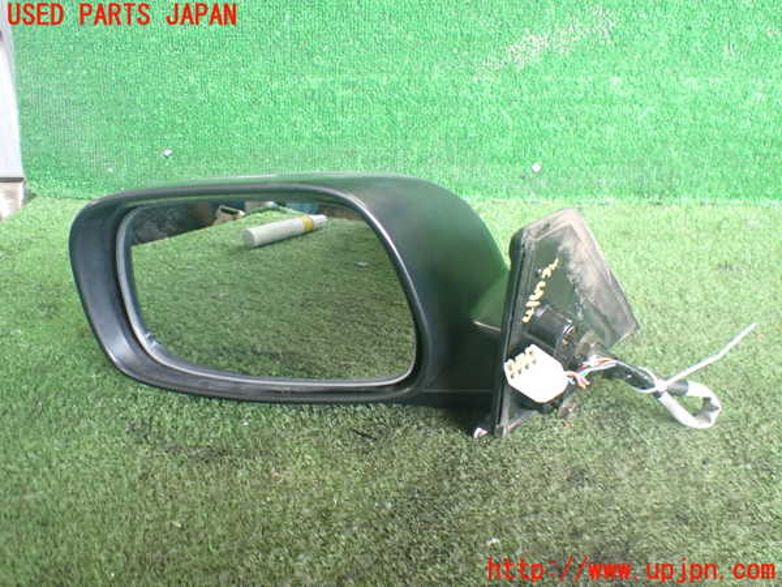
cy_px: 294
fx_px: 678
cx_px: 391
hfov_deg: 60.0
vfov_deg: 46.8
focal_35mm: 30
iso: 800
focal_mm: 5.4
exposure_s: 1/100
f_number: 2.3
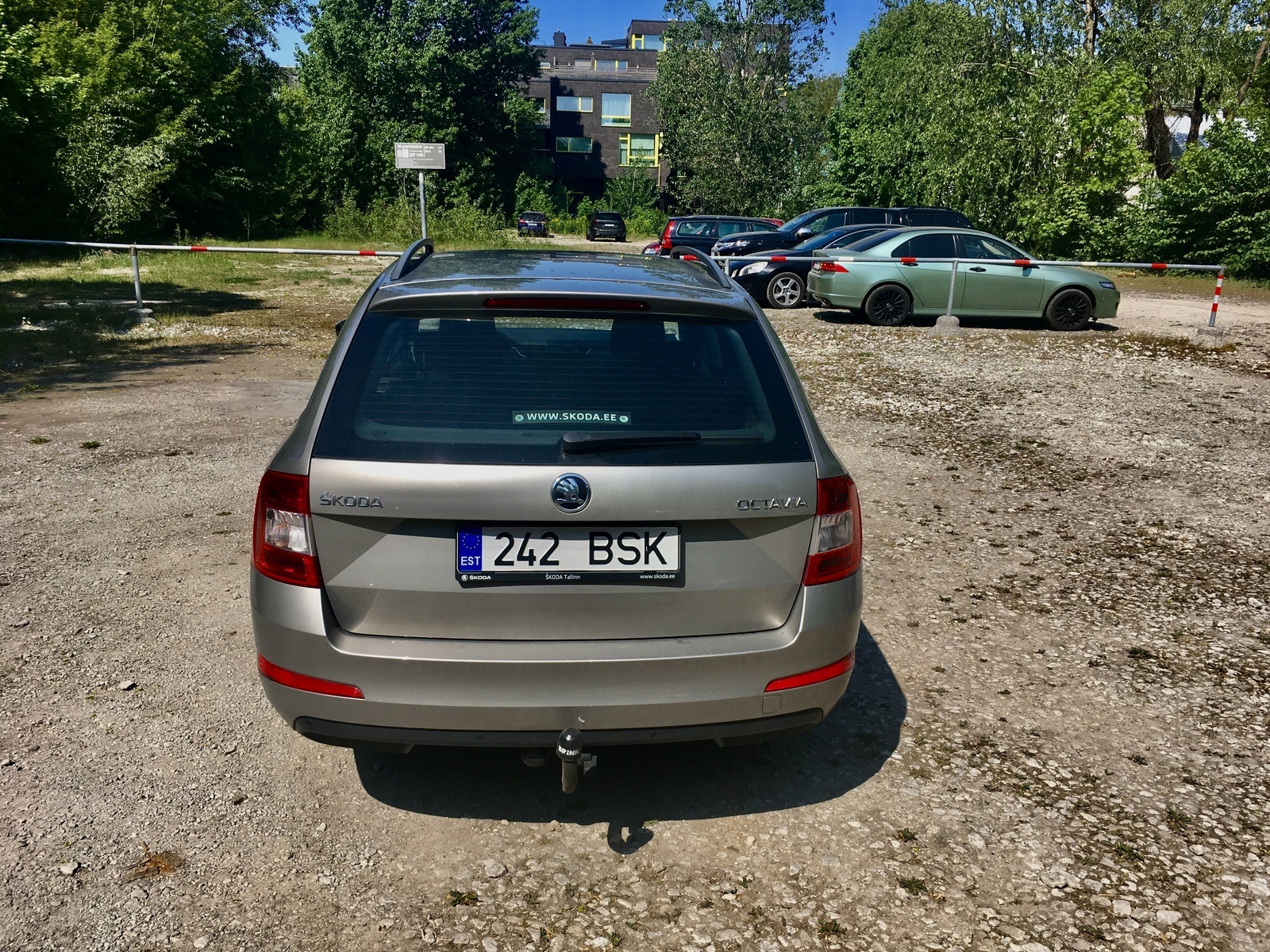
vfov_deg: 48.2
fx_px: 1064
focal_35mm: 29
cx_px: 635
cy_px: 476
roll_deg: -3.1
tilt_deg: -14.0
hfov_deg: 61.7
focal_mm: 4.15
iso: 25
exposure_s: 1/1399
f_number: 2.2
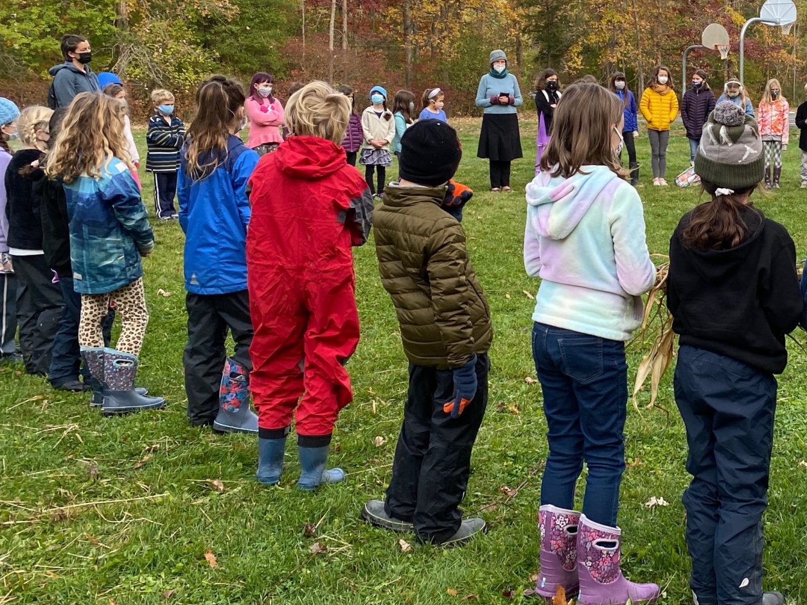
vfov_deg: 27.3
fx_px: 1236
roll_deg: +0.4
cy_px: 186
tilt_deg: -4.6
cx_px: 749
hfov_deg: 33.9
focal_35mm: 53
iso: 32
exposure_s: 1/439
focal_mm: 4.25
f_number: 1.8
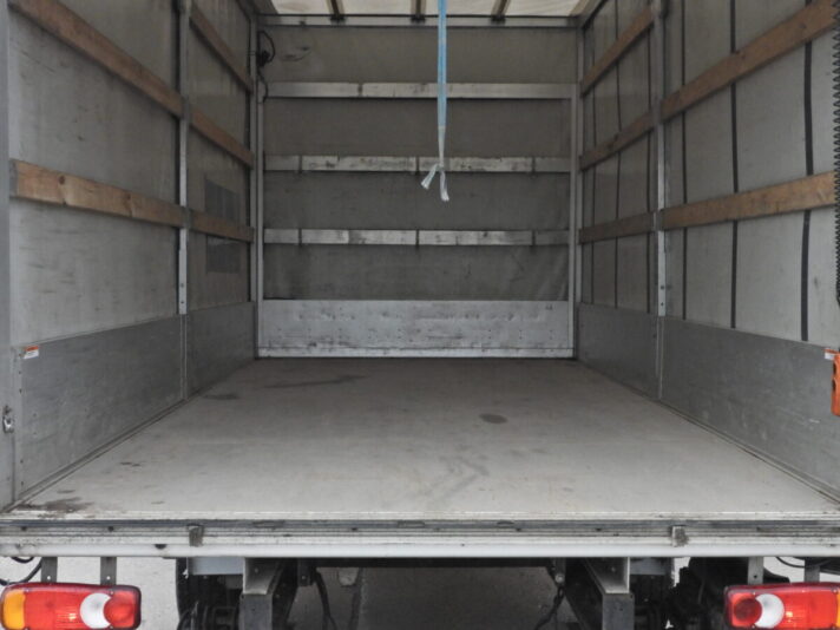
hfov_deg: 49.0
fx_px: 922
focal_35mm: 38
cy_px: 315
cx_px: 420
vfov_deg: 37.7
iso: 800
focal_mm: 6.8
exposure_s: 1/250
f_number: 8
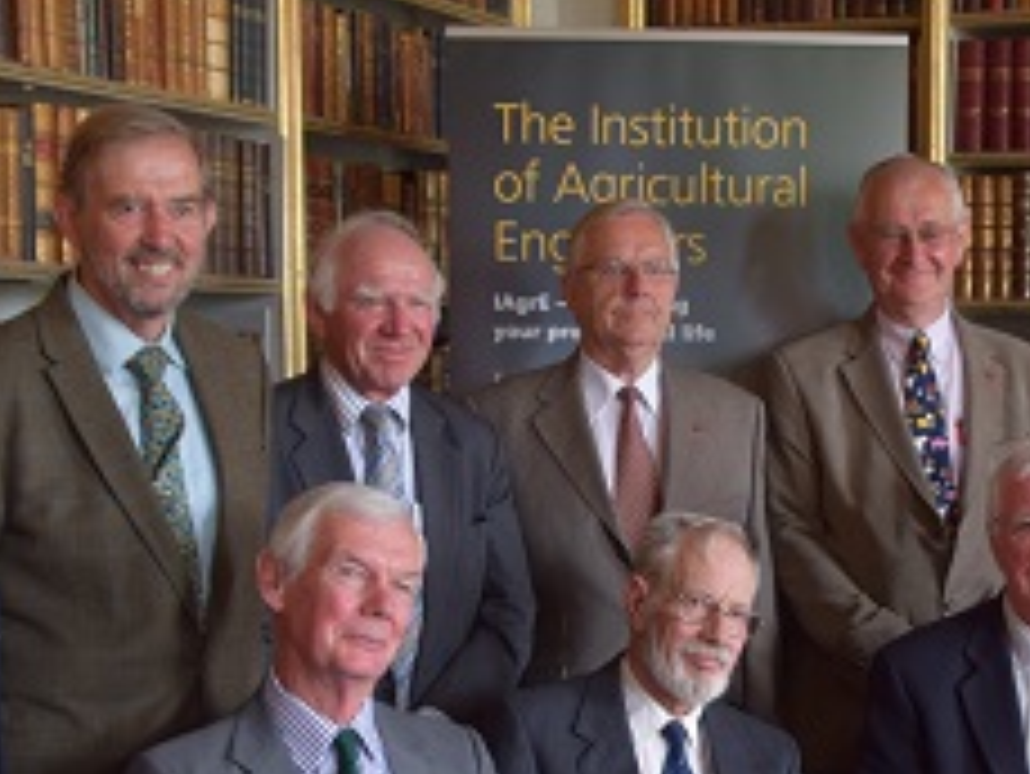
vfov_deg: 18.3
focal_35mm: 79
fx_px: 2360
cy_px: 716
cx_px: 882
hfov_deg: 24.1
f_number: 4
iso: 450
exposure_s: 1/30
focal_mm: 21
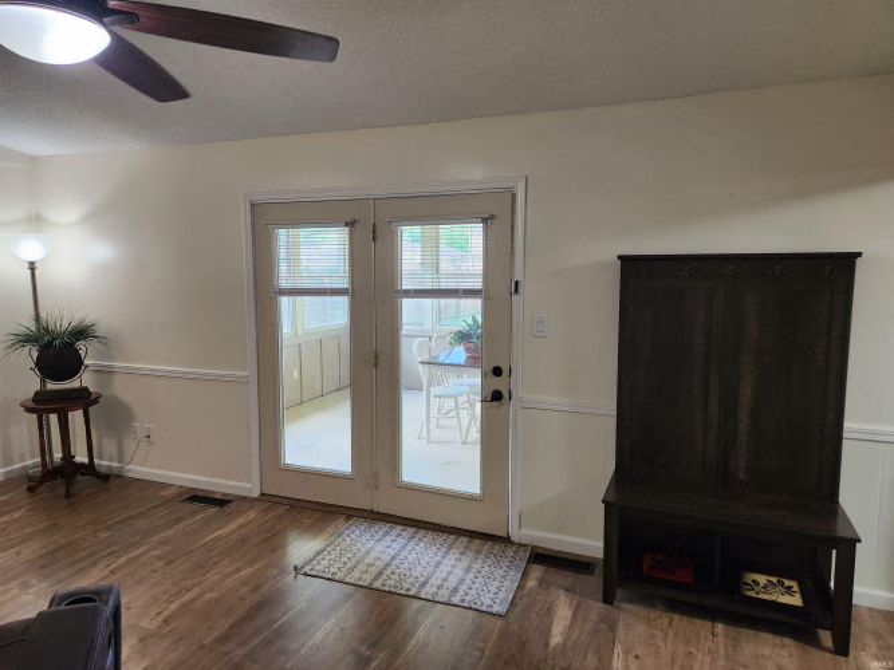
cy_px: 335
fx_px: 594
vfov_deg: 58.9
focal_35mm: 23
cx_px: 447
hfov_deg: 73.9
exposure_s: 1/120
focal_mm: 5.4
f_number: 1.8
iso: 320
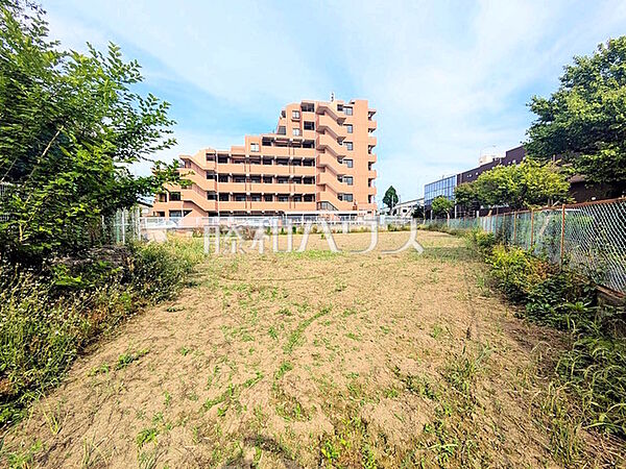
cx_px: 313
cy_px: 234
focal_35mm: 14
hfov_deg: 102.1
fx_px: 253
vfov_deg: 85.7
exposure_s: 1/1266
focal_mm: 1.83
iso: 50
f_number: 2.2
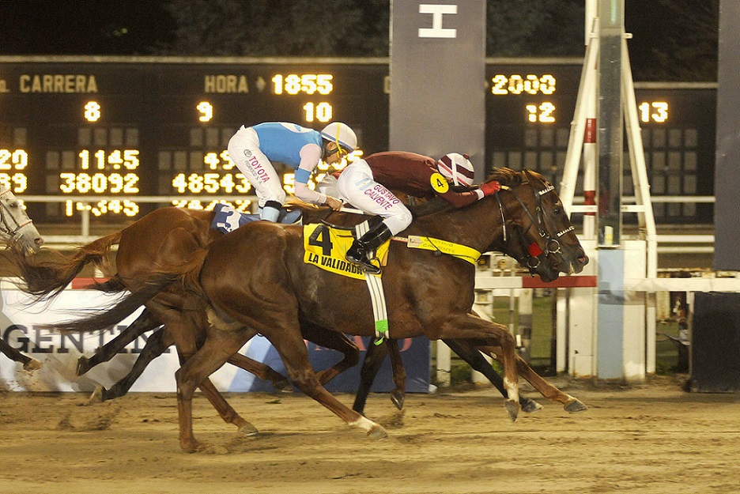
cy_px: 247
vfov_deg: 7.9
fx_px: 3578
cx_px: 370
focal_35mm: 174
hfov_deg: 11.8
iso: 2500
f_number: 2.8
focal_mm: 116
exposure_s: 1/800
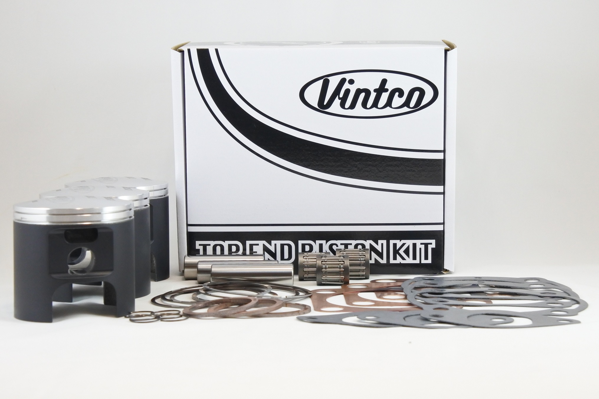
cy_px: 200
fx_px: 1264
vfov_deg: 17.9
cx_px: 300
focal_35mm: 76
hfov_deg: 26.7
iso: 800
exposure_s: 1/100
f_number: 5.6
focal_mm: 28.5
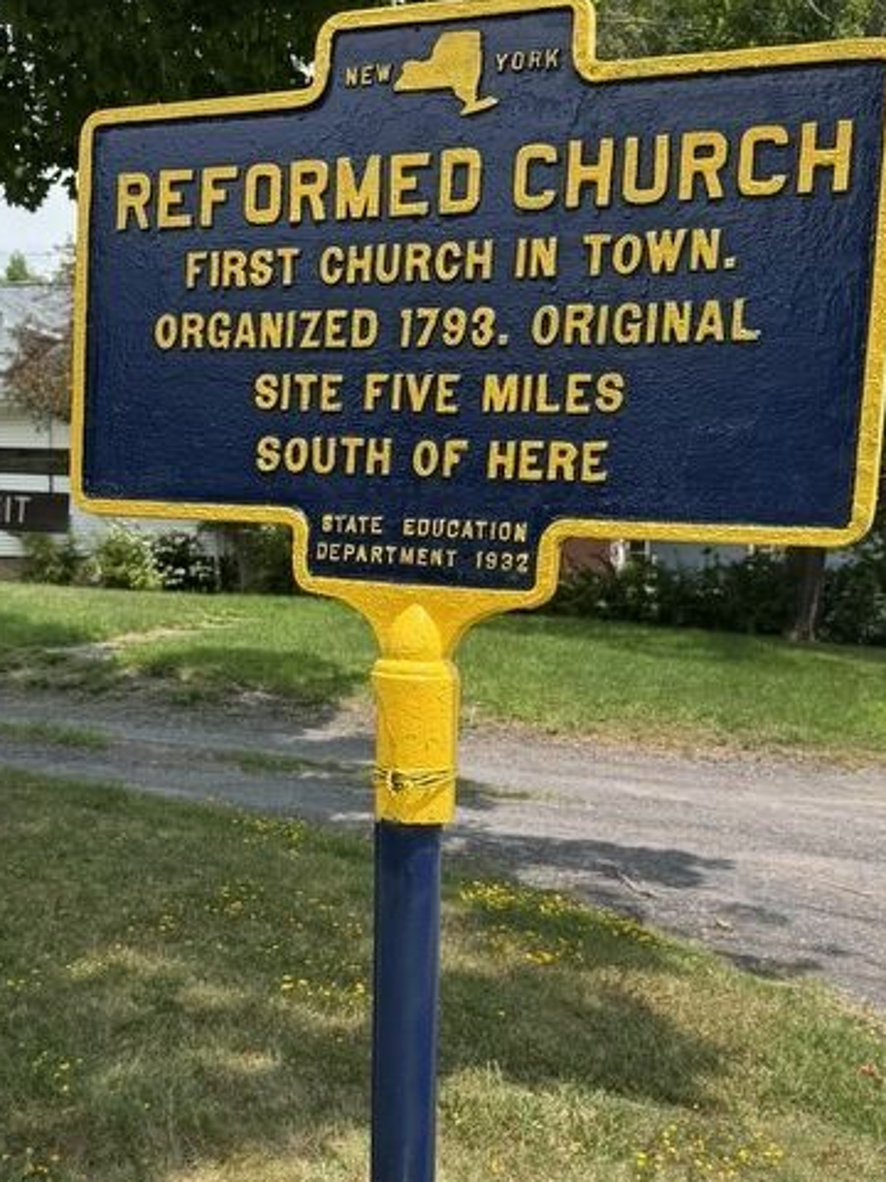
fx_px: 1365
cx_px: 431
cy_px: 702
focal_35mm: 40
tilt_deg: -3.8
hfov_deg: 36.0
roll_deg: +1.3
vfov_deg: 46.6
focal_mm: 6.76
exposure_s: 1/2506
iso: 80
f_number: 1.78
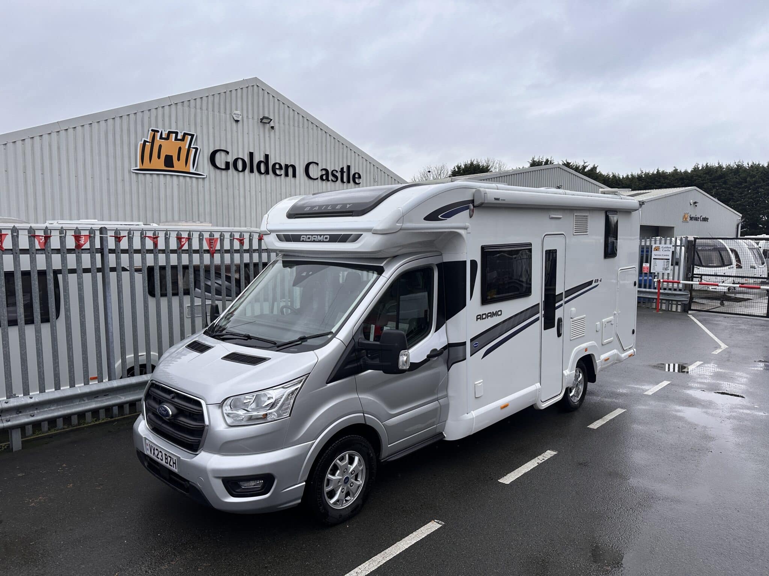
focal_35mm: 24
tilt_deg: -4.2
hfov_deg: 71.6
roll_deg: -0.5
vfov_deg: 56.8
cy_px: 288
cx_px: 384
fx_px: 533
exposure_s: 1/1131
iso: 80
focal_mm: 6.86
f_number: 1.78
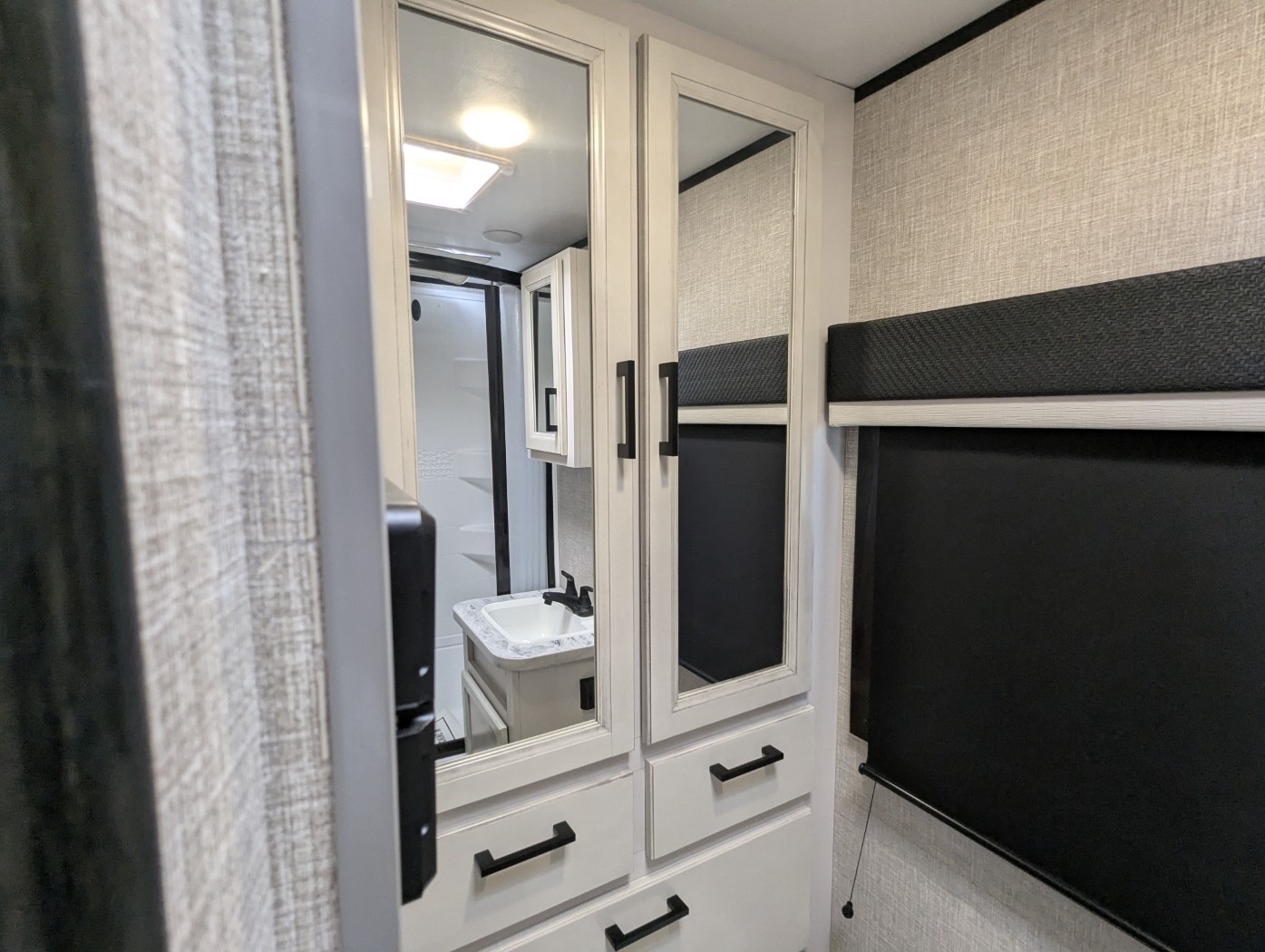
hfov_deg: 94.4
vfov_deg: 78.2
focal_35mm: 16
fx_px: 585
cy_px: 476
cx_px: 632
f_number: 2.2
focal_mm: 2.35
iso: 211
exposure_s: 1/103
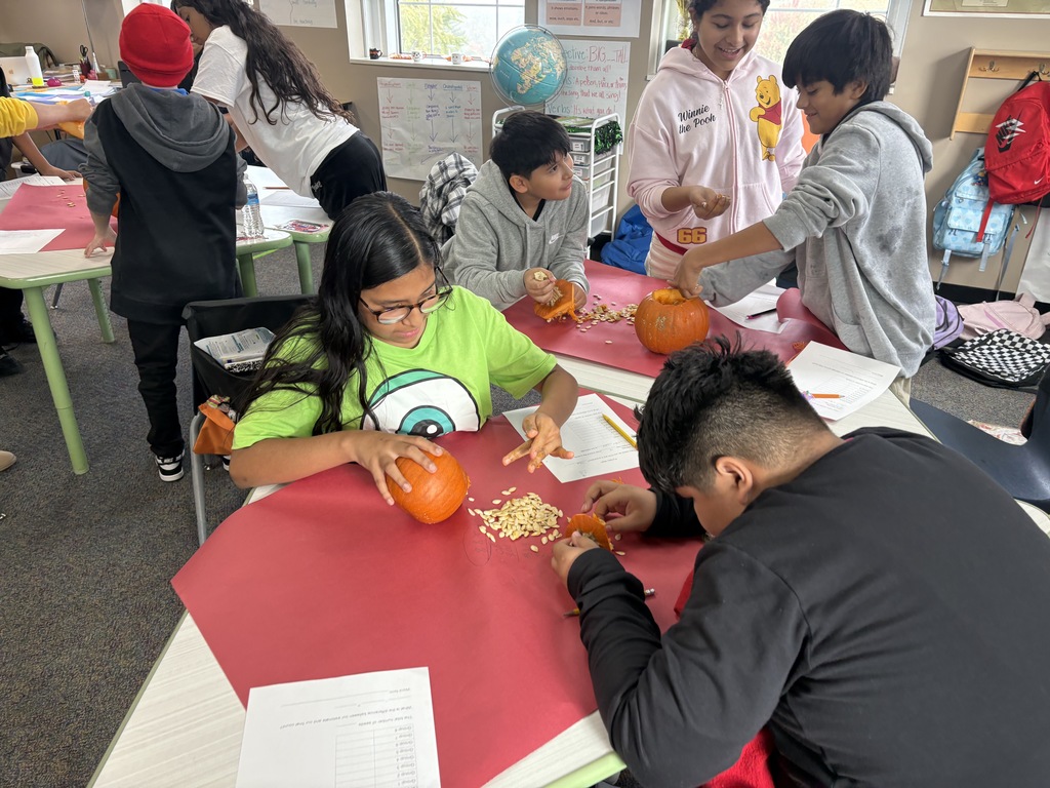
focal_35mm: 26
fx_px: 789
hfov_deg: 67.3
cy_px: 394
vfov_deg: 53.1
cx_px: 525
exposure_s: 1/60
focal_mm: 5.96
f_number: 1.6
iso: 80
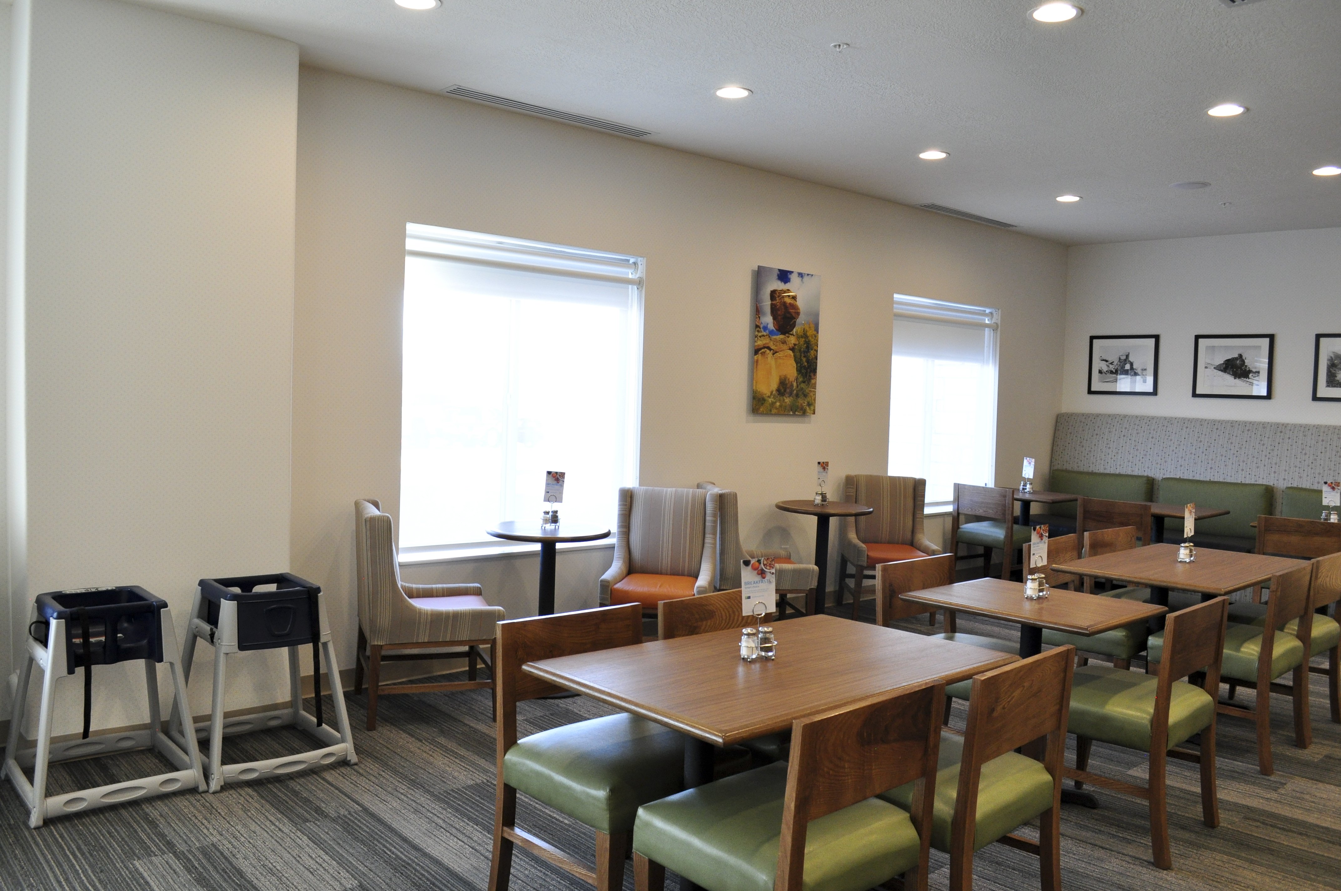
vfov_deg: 47.8
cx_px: 670
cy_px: 446
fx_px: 1005
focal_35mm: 27
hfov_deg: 67.4
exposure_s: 1/50
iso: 800
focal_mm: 18
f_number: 8
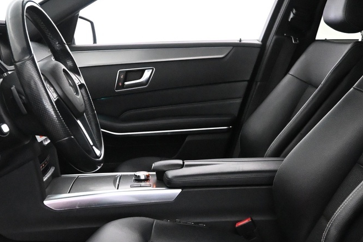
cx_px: 162
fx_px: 595
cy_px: 163
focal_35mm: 59
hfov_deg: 33.9
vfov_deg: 22.9
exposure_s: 1/60
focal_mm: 16
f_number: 3.5
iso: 5600
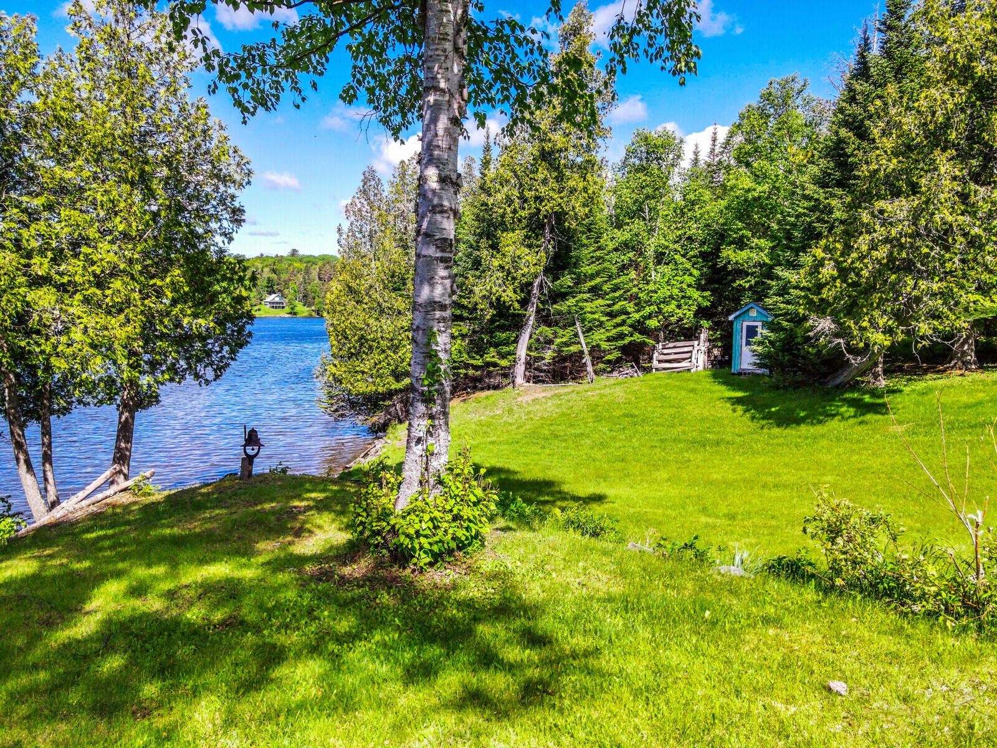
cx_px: 498
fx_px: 691
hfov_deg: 71.6
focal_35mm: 24
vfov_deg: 56.8
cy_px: 374
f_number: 2.8
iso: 200
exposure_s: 1/640
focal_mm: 4.5
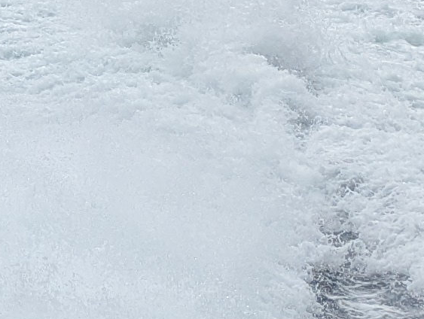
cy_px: -430
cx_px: -685
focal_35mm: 174
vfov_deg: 8.0
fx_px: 2134
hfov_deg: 9.7
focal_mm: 6.81
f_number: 1.85
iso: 39
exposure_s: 1/750
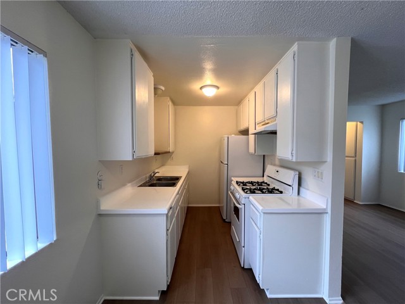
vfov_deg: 89.9
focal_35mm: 13
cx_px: 202
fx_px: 152
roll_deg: +0.3
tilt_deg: -2.1
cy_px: 152
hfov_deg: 106.2
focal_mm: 1.57
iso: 160
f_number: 1.8
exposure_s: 1/120
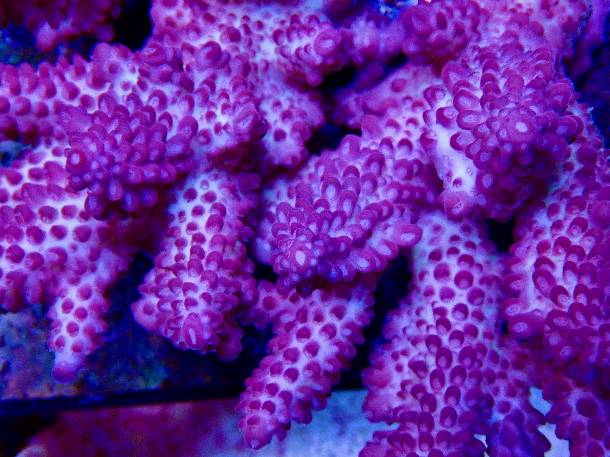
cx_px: 305
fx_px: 1022
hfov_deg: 33.2
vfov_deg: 25.2
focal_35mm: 58
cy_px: 228
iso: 320
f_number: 5
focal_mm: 10.35
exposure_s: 1/125
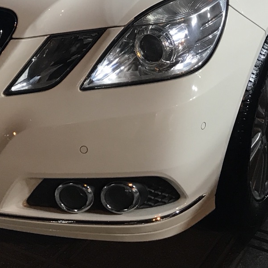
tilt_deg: -9.0
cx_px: 153
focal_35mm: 79
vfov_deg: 20.8
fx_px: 692
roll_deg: -1.9
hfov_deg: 21.9
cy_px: -31
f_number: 1.8
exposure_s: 1/17
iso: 50
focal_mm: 3.99
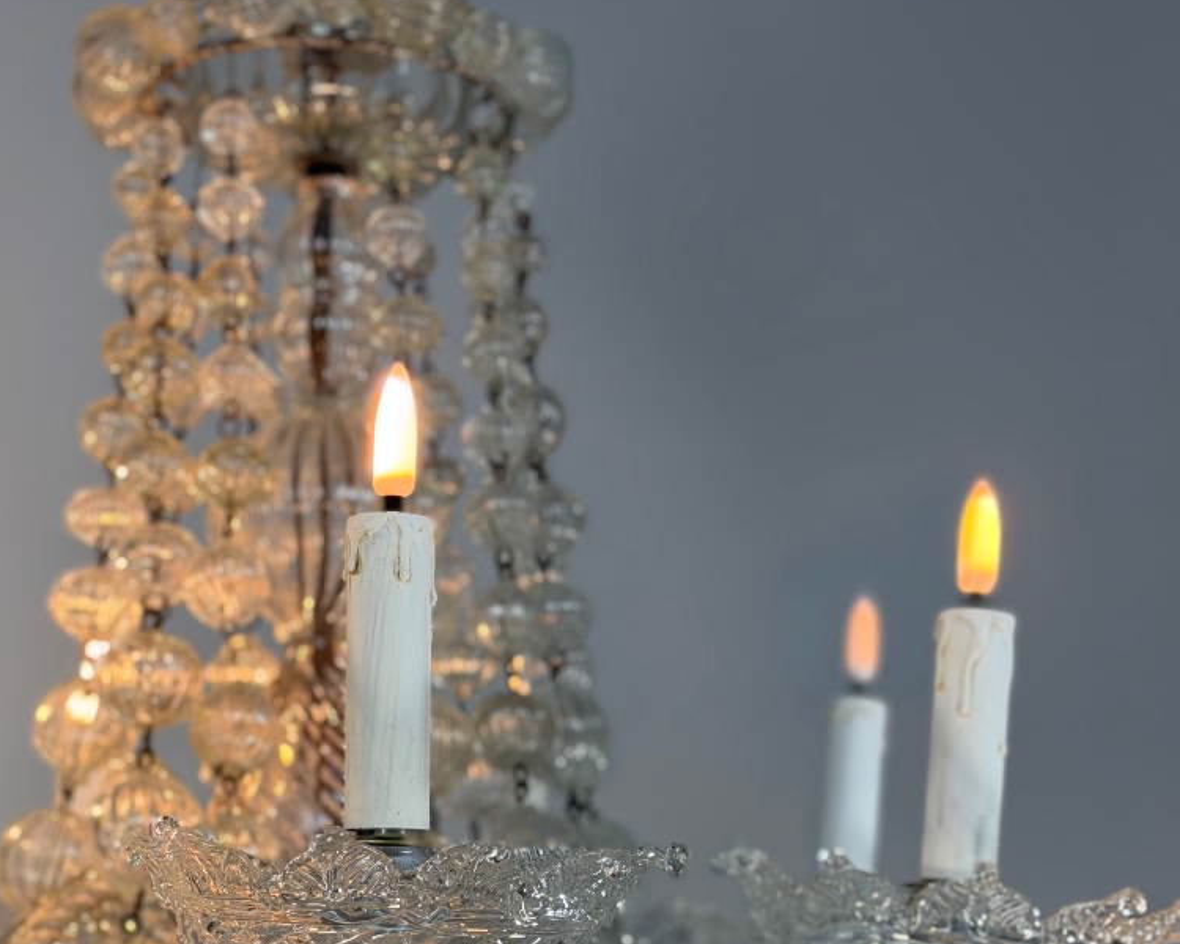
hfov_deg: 25.4
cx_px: 529
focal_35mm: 75
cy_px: 708
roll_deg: +0.3
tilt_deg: +6.3
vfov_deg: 20.3
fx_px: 2619
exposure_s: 1/100
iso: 64
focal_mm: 6.76
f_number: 1.78
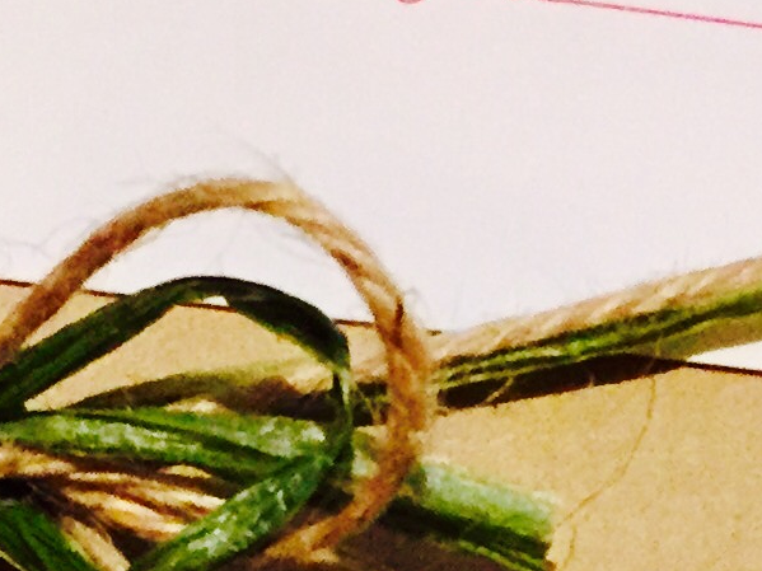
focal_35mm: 158
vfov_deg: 9.4
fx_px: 3477
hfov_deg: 12.4
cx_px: 705
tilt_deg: -57.9
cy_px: 491
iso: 250
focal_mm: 4.15
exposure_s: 1/15
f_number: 2.2
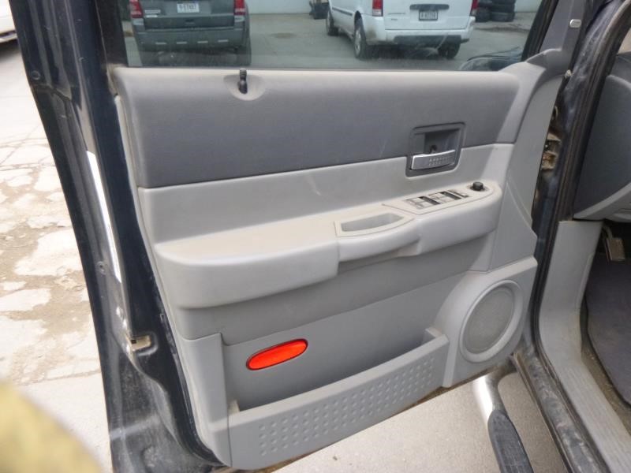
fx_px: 456
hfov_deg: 69.4
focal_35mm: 25
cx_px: 316
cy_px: 236
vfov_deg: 54.9
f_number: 3.9
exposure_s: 1/125
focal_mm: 4.5
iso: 320
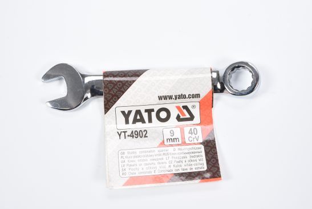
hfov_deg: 27.0
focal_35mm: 75
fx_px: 651
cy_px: 104
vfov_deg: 18.2
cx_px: 156
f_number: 14
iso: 250
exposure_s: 1/125
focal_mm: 50
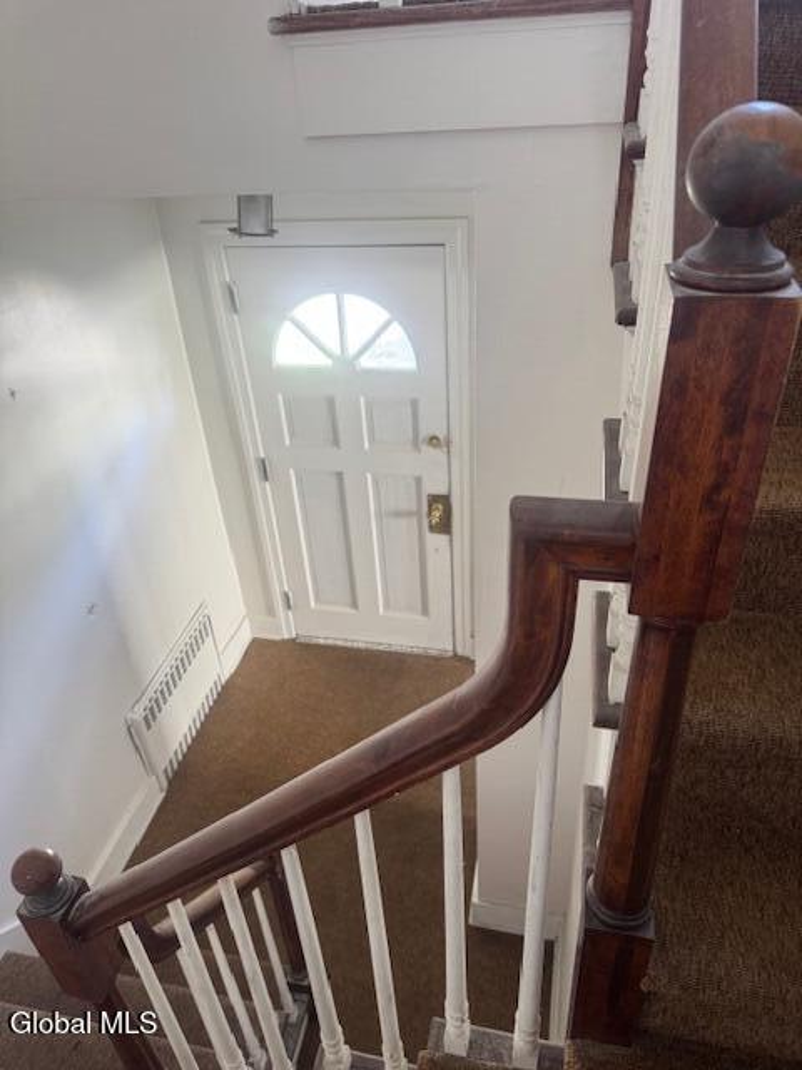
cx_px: 401
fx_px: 741
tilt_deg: -33.7
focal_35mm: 24
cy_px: 535
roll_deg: +5.3
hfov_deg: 56.8
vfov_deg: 71.6
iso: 200
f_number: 1.78
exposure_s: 1/63
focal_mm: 6.76
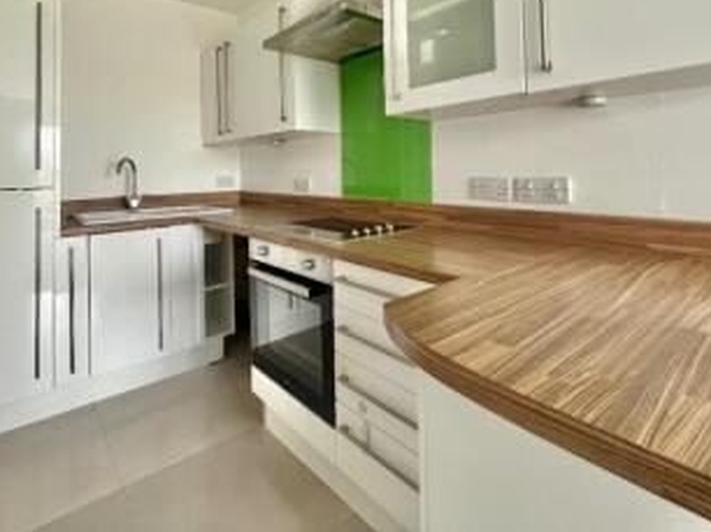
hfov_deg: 87.5
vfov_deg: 68.9
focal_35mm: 18
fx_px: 369
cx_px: 319
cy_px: 166
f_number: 1.8
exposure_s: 1/60
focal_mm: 1.57
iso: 250
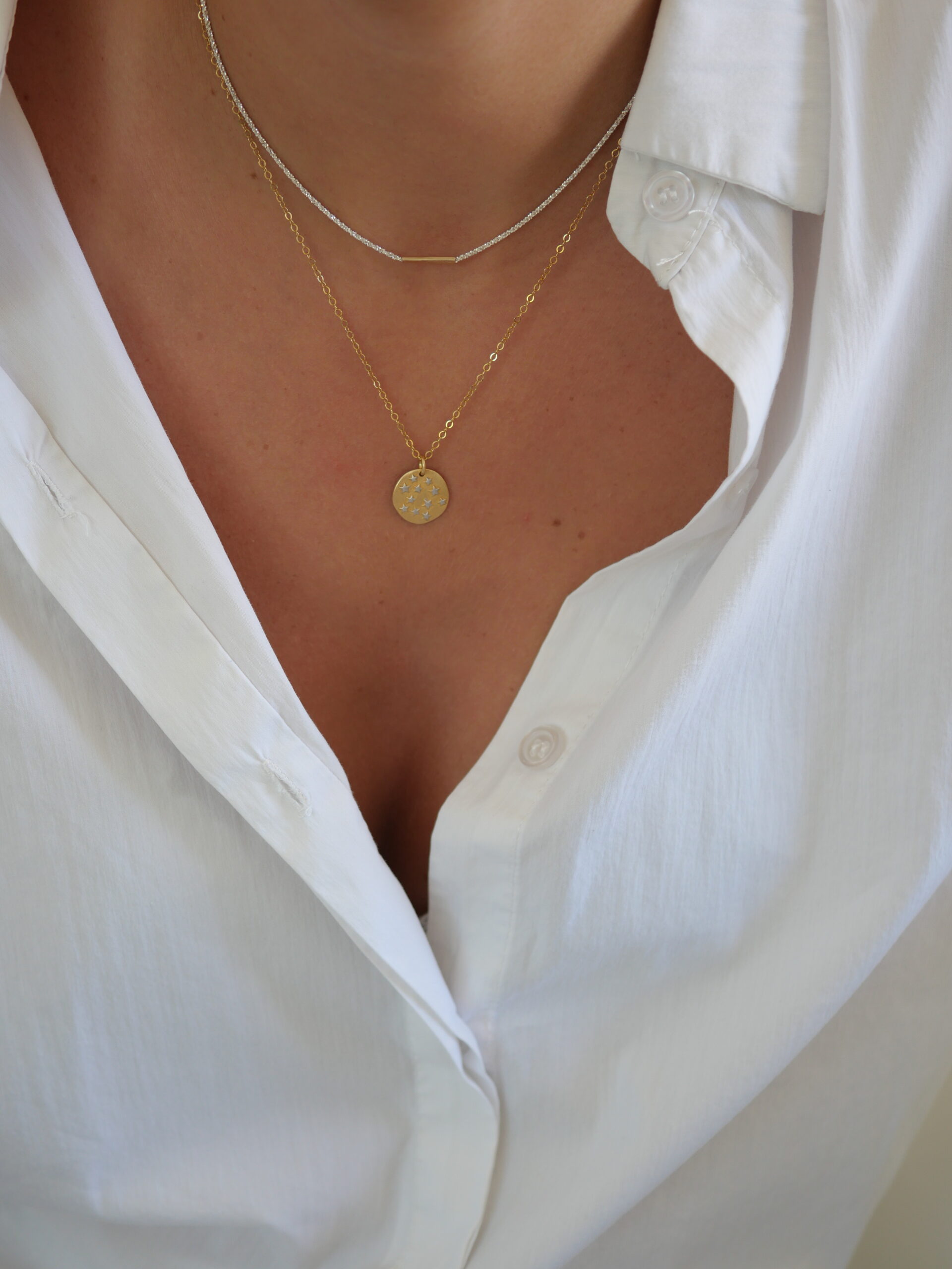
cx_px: 476
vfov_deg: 32.2
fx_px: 2200
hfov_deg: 24.4
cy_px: 634
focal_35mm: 60
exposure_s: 1/100
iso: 200
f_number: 2.8
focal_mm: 30
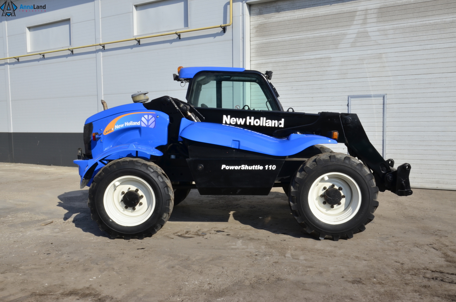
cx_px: 228
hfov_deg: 59.6
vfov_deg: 41.5
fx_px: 398
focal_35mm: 32
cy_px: 151
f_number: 25
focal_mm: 21
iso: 125
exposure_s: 1/40
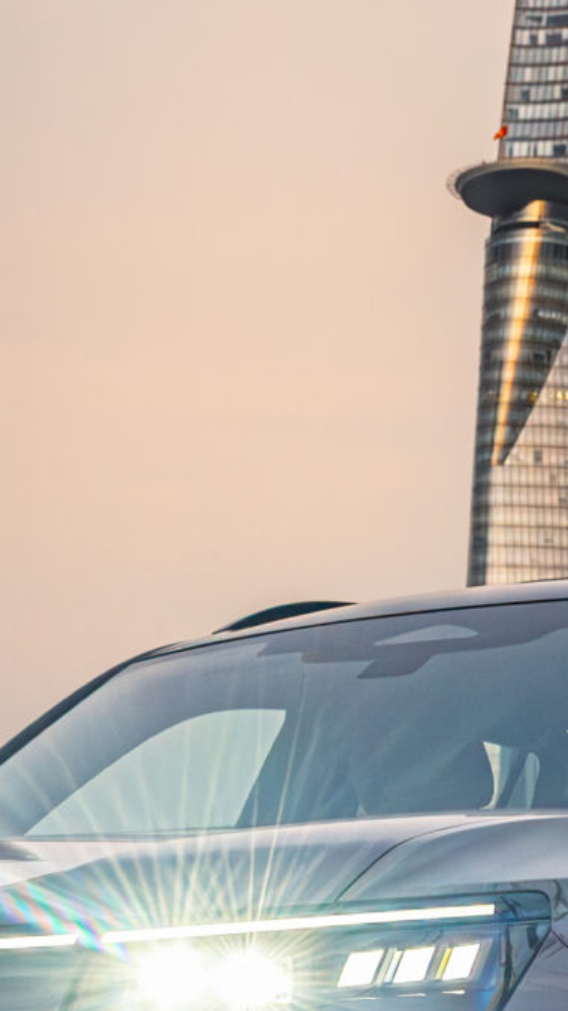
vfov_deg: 16.7
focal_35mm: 127
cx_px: -48
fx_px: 3402
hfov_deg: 9.5
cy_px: 834
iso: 2000
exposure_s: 1/125
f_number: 8
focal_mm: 32
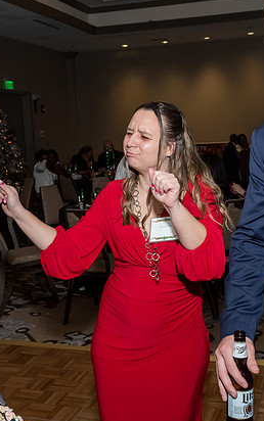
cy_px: 215
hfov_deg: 26.4
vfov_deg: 41.0
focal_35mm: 49
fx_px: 563
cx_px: 146
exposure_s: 1/250
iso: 500
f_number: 6.3
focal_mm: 19
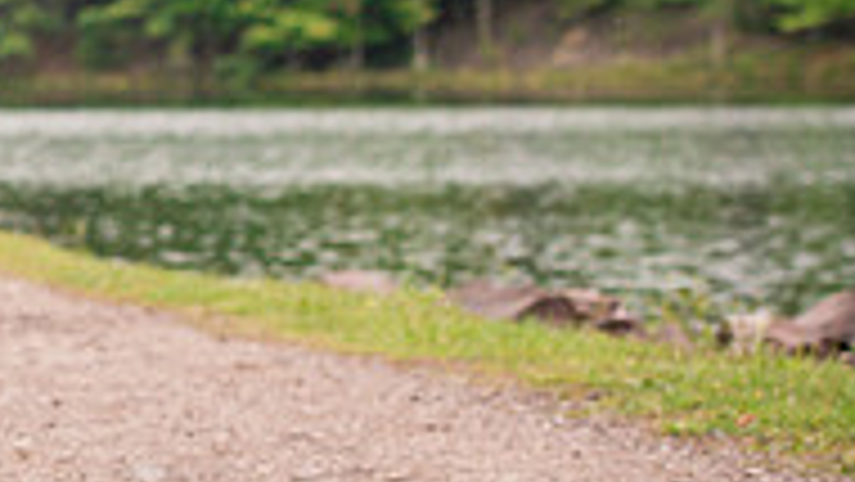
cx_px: -374
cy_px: 133
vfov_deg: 5.3
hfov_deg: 9.2
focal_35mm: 228
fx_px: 5170
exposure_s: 1/800
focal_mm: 70
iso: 800
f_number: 4.5
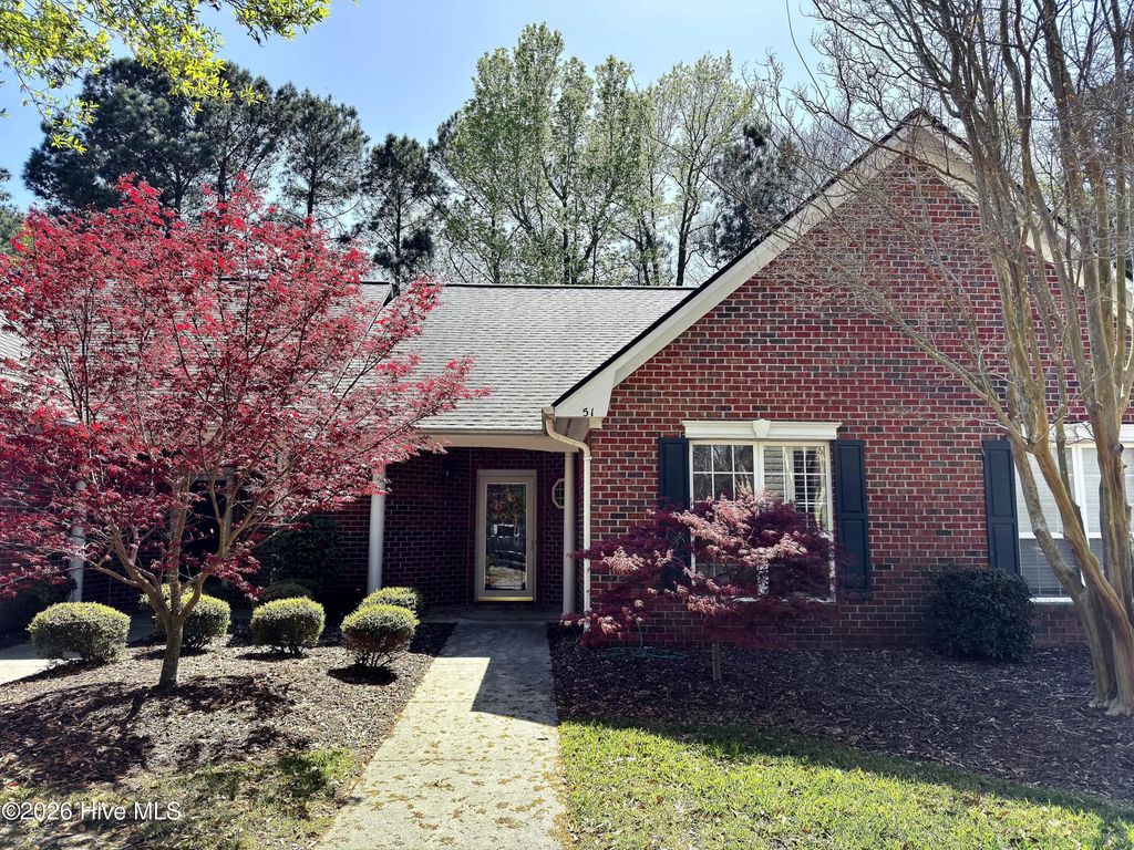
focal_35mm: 24
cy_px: 425
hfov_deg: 71.6
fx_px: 786
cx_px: 567
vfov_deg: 56.8
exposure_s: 1/1969
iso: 80
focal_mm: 6.76
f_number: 1.78
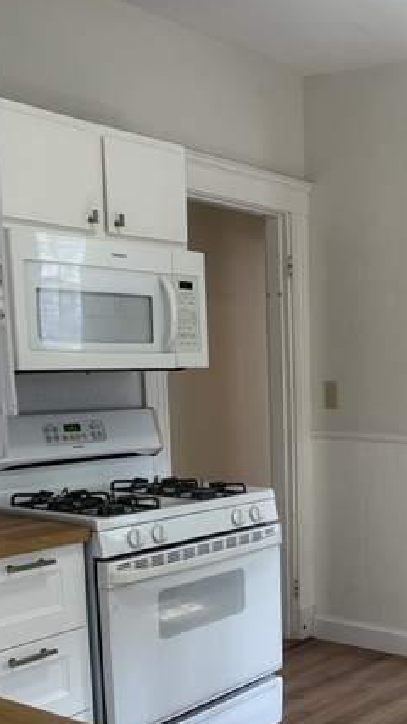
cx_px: 466
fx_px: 902
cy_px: 524
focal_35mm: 47
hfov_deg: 23.6
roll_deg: -0.4
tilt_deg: -10.8
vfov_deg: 42.7
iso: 125
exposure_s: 1/120
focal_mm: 6.76
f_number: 1.78
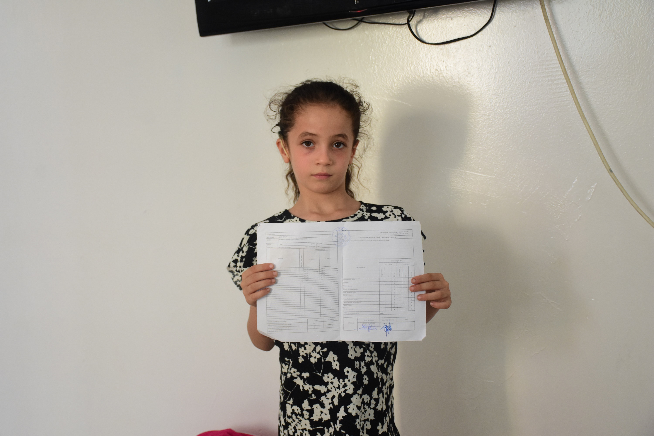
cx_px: 327
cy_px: 218
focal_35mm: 57
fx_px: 1035
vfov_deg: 23.8
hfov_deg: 35.1
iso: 1250
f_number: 4.5
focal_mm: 38
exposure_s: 1/80
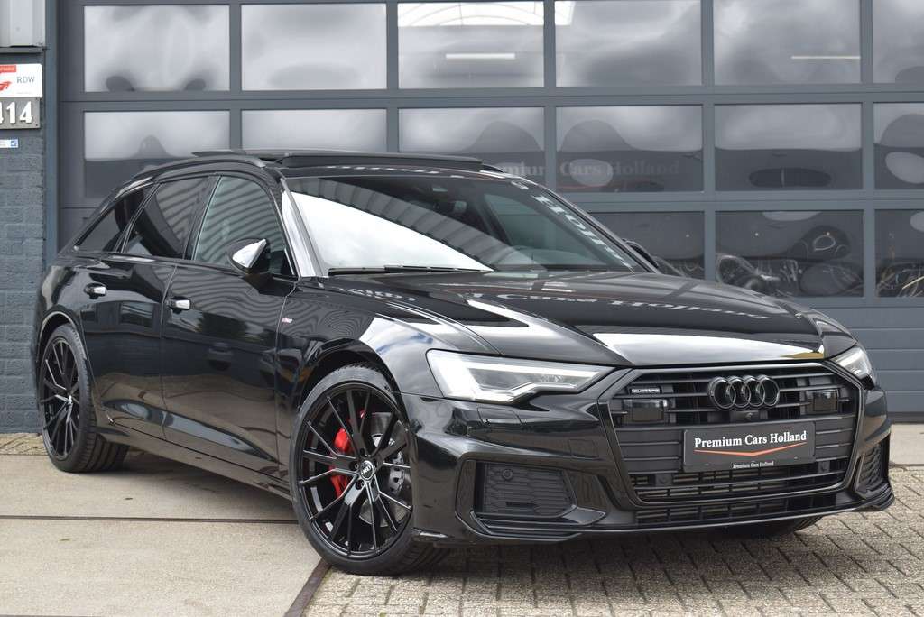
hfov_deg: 29.2
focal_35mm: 69
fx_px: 1772
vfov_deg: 19.8
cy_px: 308
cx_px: 462
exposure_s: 1/160
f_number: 7.1
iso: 400
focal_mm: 46
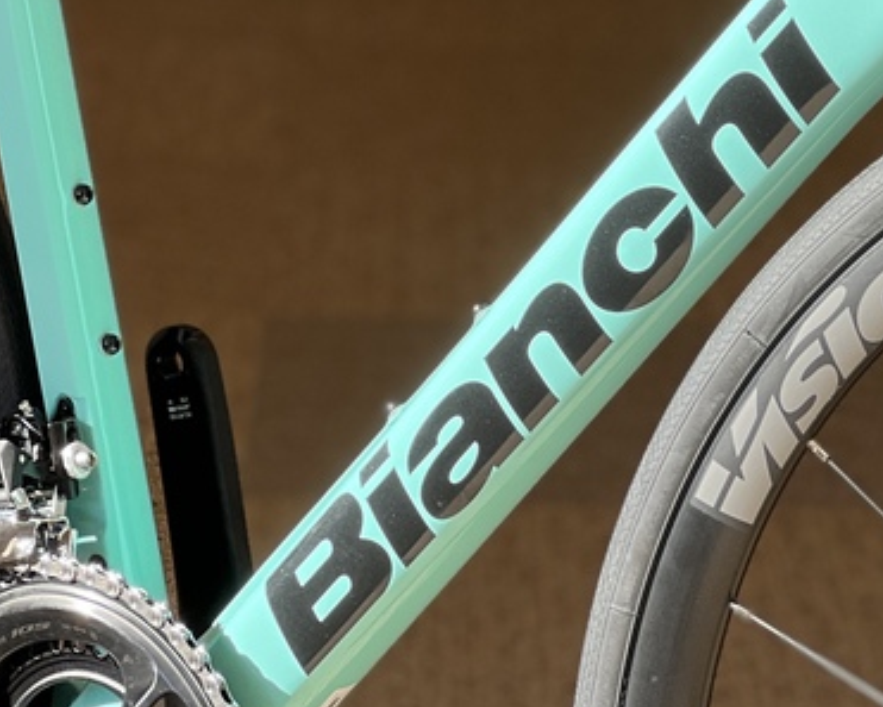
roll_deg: -0.7
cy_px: 0
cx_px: 543
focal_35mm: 204
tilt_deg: -10.5
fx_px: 5333
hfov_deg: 9.5
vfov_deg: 7.6
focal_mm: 9
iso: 40
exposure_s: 1/145
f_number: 2.8
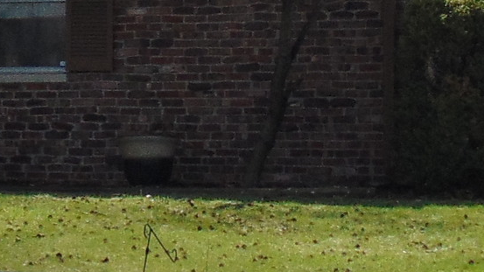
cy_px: 56
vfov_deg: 5.1
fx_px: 3029
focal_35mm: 236
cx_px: -306
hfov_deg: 8.8
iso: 80
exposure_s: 1/1000
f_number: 3.3
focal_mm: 6.9
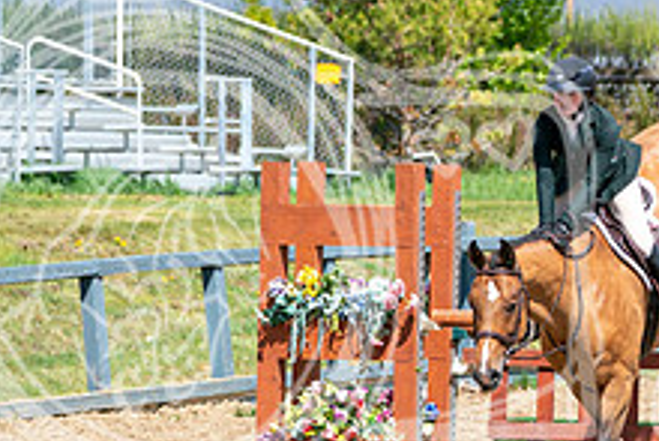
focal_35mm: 416
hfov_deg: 4.9
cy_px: 212
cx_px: 593
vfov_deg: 3.3
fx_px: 7620
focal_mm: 158
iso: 250
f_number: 5.6
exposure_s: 1/1250
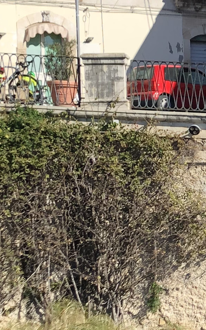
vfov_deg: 16.6
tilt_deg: +0.4
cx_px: 355
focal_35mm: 126
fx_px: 1131
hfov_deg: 9.9
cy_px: 181
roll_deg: +0.6
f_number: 1.8
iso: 20
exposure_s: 1/1279
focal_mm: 4
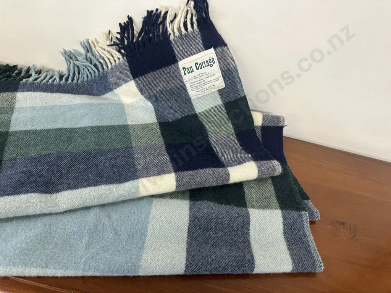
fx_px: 271
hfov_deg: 71.6
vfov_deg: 56.8
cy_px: 146
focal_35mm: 24
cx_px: 196
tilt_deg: -41.1
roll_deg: -14.5
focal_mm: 6.86
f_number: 1.78
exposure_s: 1/50
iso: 125
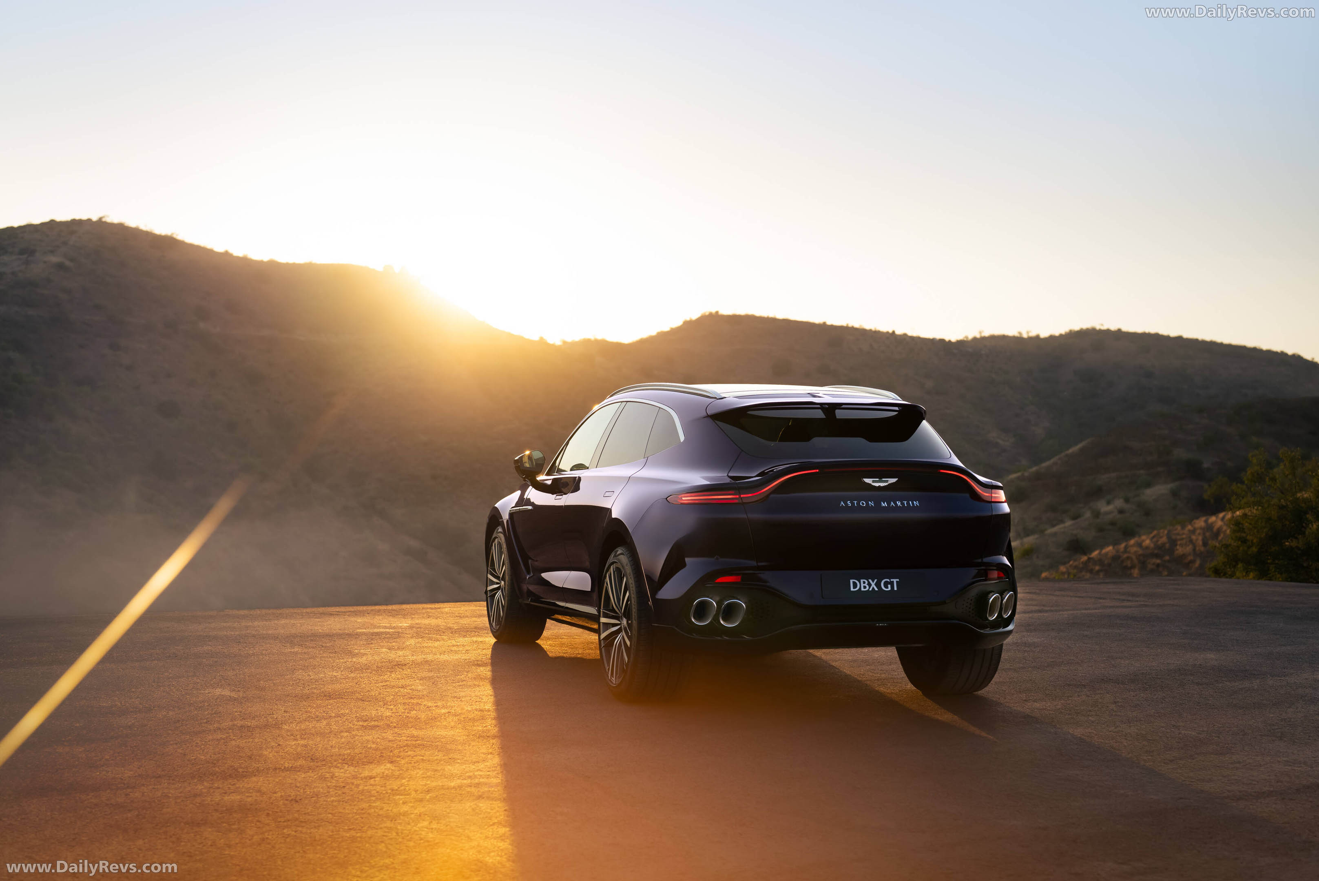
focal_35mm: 50
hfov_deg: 39.6
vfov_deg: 27.0
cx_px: 660
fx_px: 1833
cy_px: 440
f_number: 2.8
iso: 100
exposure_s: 1/1600
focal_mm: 50
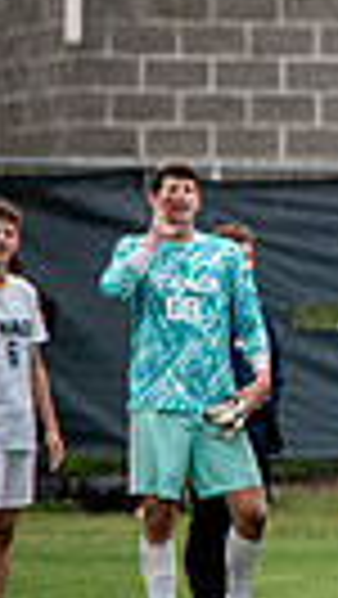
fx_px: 14678
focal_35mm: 923
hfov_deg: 1.3
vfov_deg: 2.3
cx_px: 1284
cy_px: 330
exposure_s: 1/640
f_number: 3.2
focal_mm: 200
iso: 320
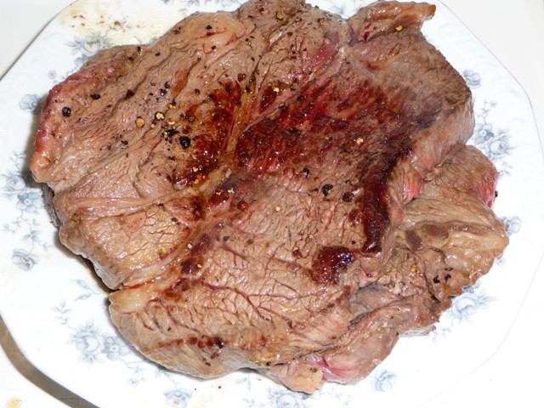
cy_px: 204
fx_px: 864
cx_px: 272
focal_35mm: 55
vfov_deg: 26.6
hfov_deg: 34.9
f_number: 4.3
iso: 100
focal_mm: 9.3
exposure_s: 1/30
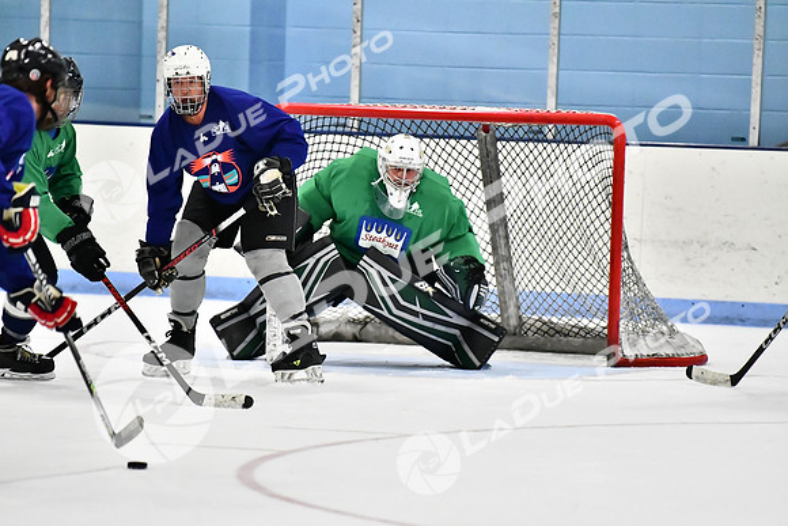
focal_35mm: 285
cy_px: 263
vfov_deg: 4.8
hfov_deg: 7.2
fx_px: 6240
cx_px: 394
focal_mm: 190
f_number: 2.8
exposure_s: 1/1600
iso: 8000
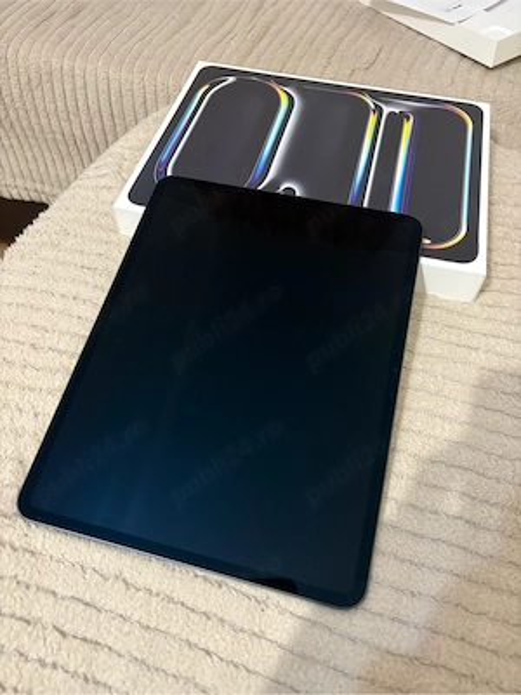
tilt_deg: -52.9
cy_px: 348
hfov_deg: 53.1
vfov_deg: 67.3
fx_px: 522
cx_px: 260
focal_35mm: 26
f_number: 1.6
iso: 500
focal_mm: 5.96
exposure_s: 1/33
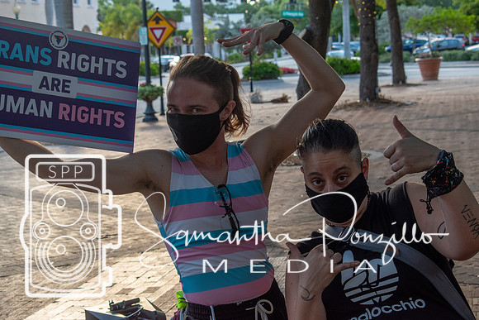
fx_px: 1038
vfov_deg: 17.5
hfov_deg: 26.0
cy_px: 160
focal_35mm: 78
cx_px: 240
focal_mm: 52
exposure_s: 1/200
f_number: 7.1
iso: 400
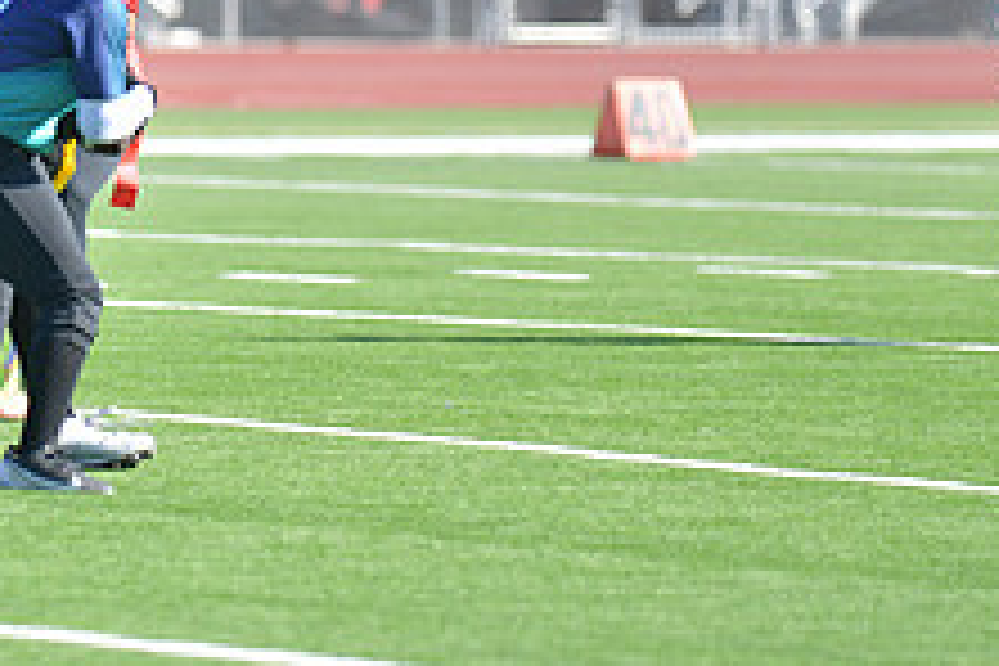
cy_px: -11
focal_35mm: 509
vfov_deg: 2.7
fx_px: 14124
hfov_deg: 4.0
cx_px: -14
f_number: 2.8
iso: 400
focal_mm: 195
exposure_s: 1/4000
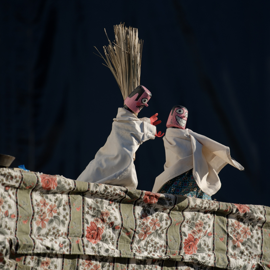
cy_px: 135
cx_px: 154
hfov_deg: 7.6
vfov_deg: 7.6
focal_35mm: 230
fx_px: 2030
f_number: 4
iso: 125
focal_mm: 180
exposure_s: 1/1000
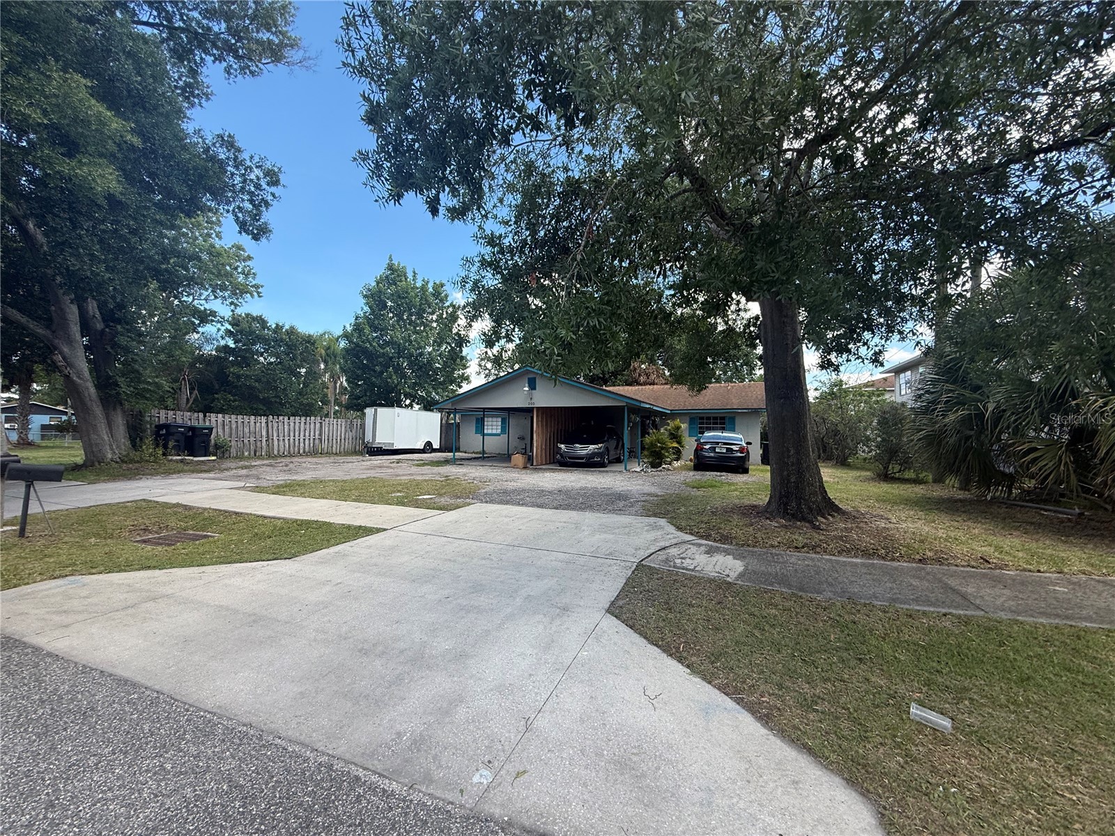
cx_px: 558
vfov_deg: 85.7
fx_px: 451
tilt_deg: +2.2
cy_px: 418
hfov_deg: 102.1
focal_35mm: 14
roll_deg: -0.5
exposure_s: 1/535
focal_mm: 2.22
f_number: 2.2
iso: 64
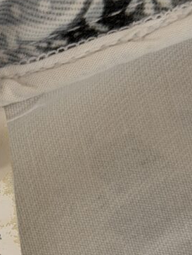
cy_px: 306
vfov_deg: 14.2
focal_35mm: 135
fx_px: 998
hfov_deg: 10.7
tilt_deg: -79.7
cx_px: -65
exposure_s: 1/113
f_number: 1.78
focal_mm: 6.76
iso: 100
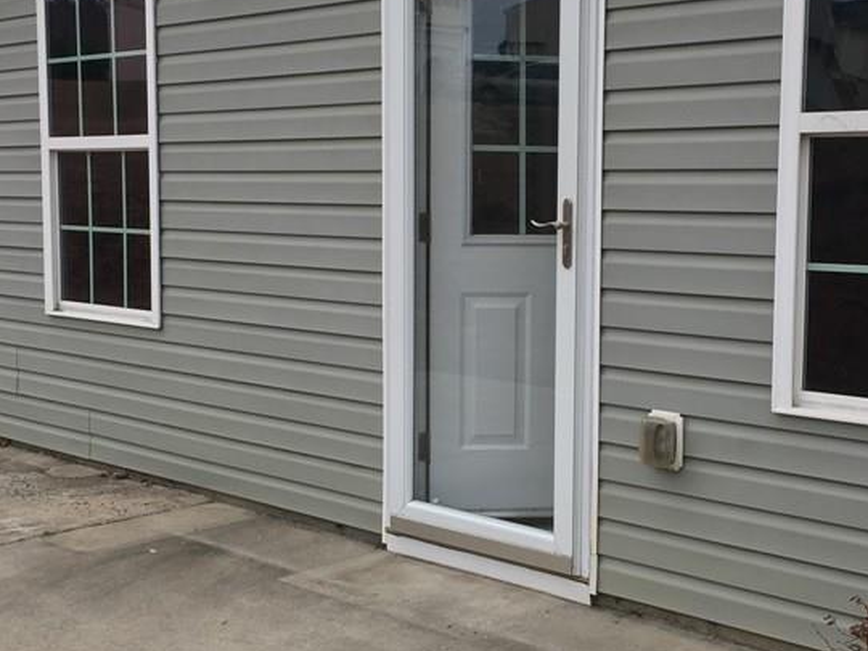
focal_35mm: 55
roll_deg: +0.3
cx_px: 500
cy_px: 336
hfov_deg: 34.9
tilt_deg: -5.2
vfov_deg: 26.6
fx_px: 1379
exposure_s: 1/120
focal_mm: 4.15
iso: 25
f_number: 2.2
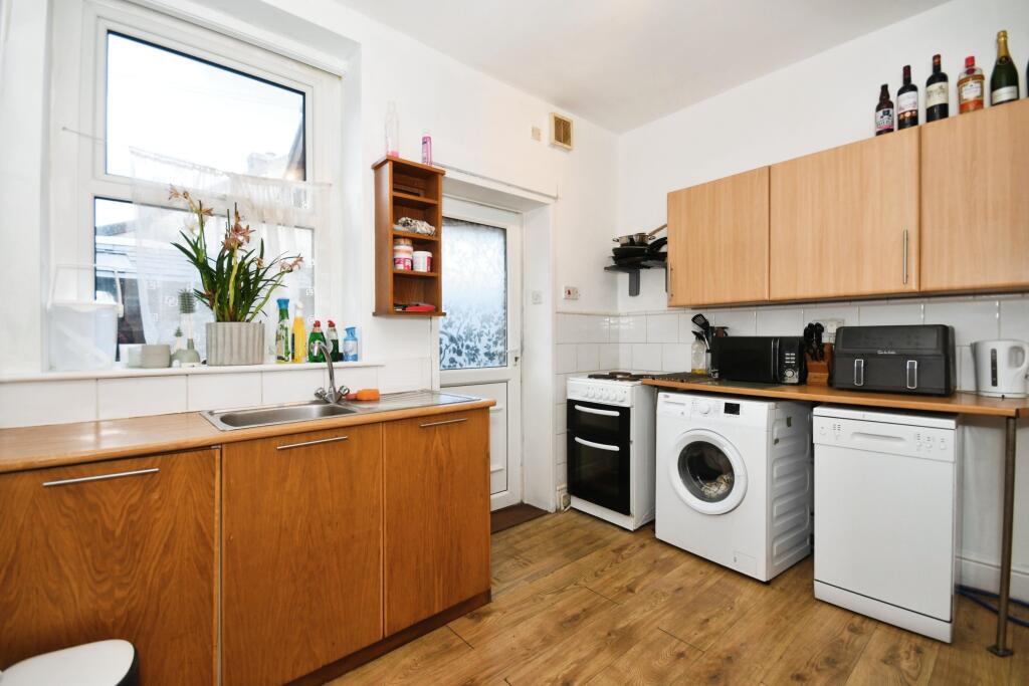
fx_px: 429
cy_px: 343
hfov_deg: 100.4
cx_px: 514
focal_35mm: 15
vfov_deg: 77.3
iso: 400
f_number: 8
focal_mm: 10
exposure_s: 1/60
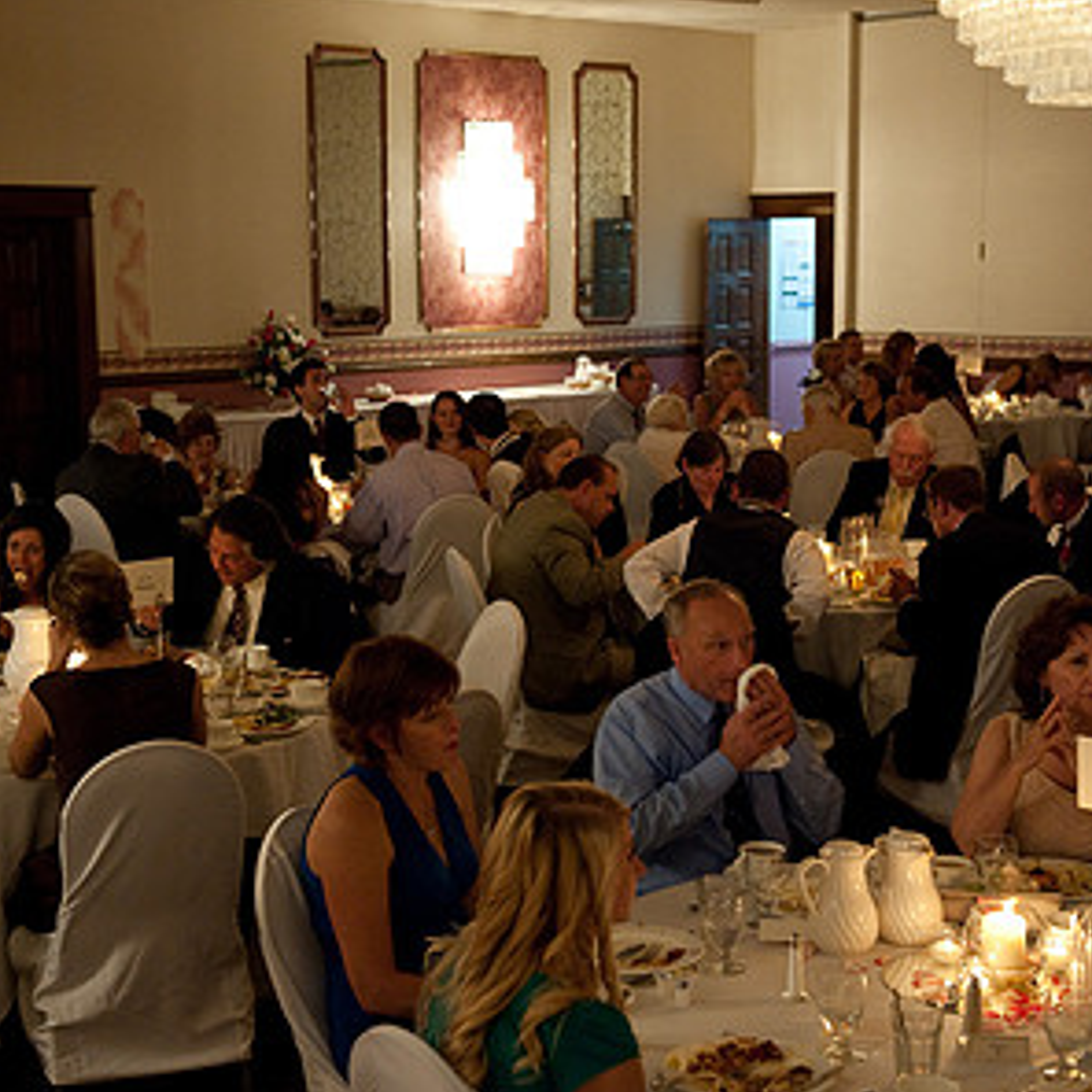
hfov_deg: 27.7
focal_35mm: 62
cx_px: 548
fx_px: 2213
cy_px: 546
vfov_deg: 27.7
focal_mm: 48
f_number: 4
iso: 3200
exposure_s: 1/40
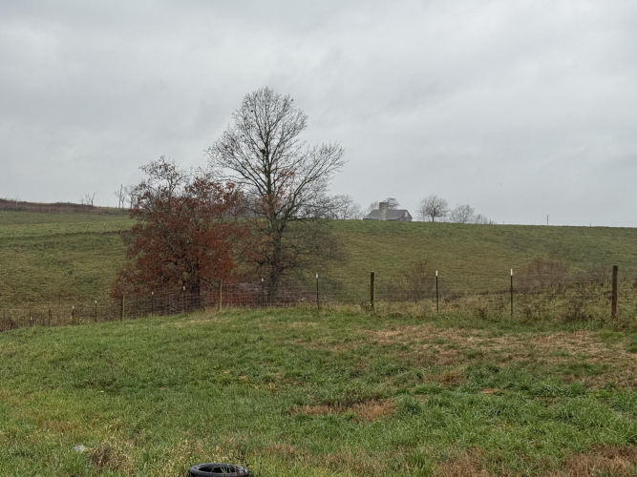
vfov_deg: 30.3
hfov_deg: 39.7
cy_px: 238
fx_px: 883
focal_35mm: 48
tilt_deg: +0.9
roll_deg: -2.6
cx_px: 318
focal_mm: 6.76
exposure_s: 1/794
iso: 80
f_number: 1.78
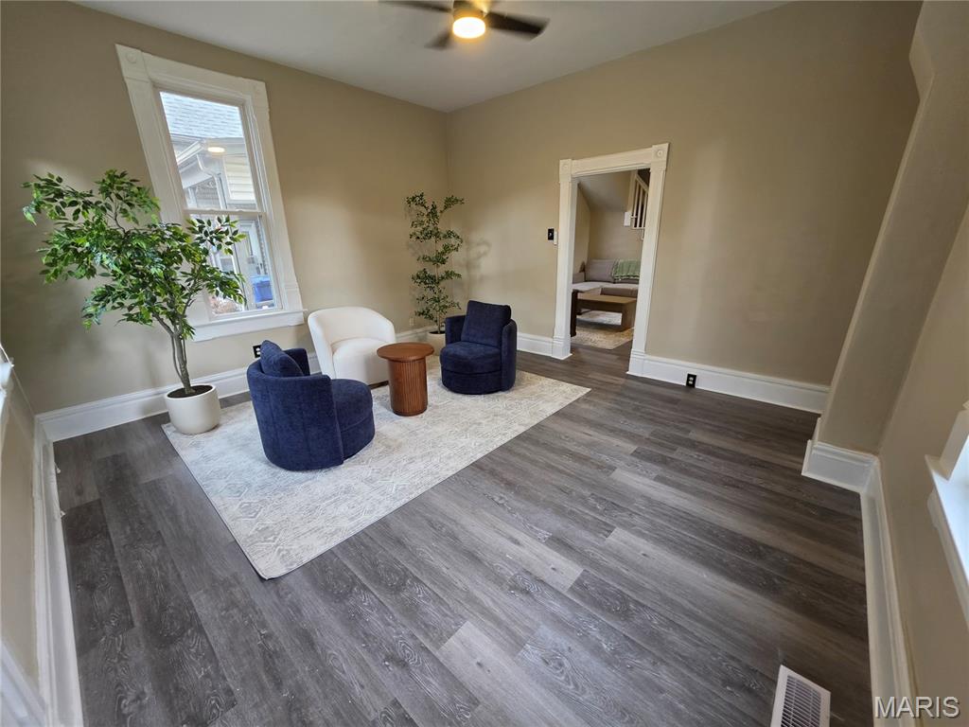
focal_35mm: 13
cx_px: 484
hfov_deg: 106.2
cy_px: 364
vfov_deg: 89.9
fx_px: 364
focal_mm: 2.2
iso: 160
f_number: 1.9
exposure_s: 1/62.8
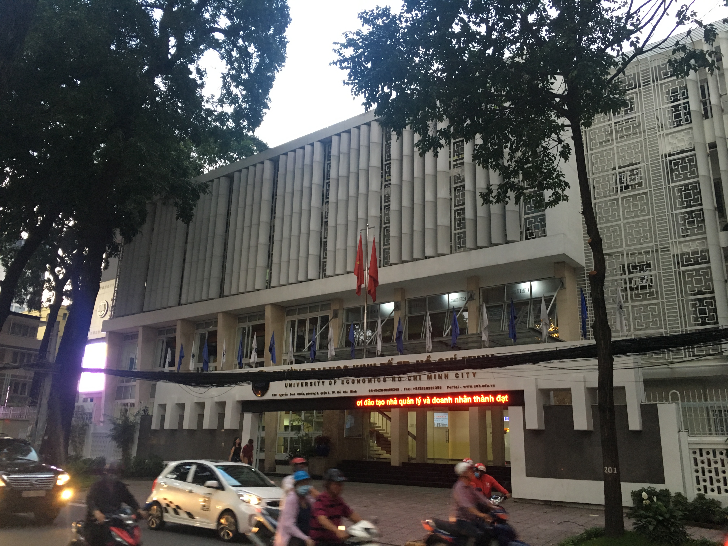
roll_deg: -2.7
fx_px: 610
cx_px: 364
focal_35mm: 29
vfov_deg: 48.2
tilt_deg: +14.2
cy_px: 273
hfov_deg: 61.7
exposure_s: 1/33
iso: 200
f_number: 2.2
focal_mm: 4.15
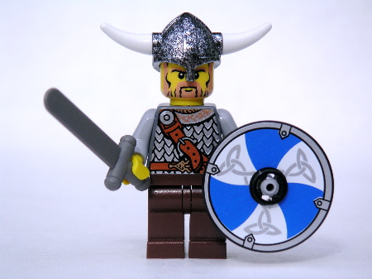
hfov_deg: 17.7
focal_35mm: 111
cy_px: 140
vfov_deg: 13.3
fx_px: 1192
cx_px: 186
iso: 50
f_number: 3.6
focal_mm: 17.1
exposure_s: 1/750
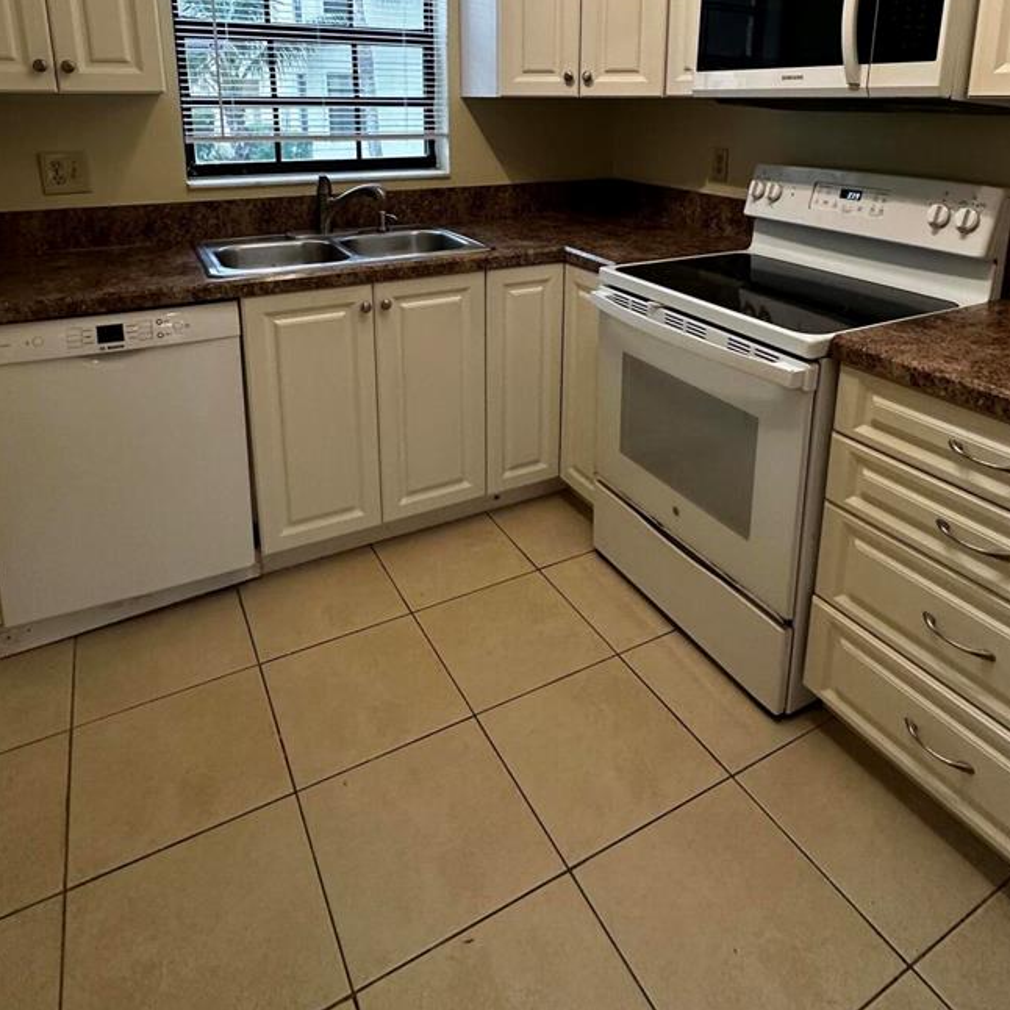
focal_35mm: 23
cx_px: 524
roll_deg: -0.5
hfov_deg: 67.2
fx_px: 759
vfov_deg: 63.9
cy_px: 274
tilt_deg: -12.5
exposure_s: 1/120
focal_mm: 2.22
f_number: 2.2
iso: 250
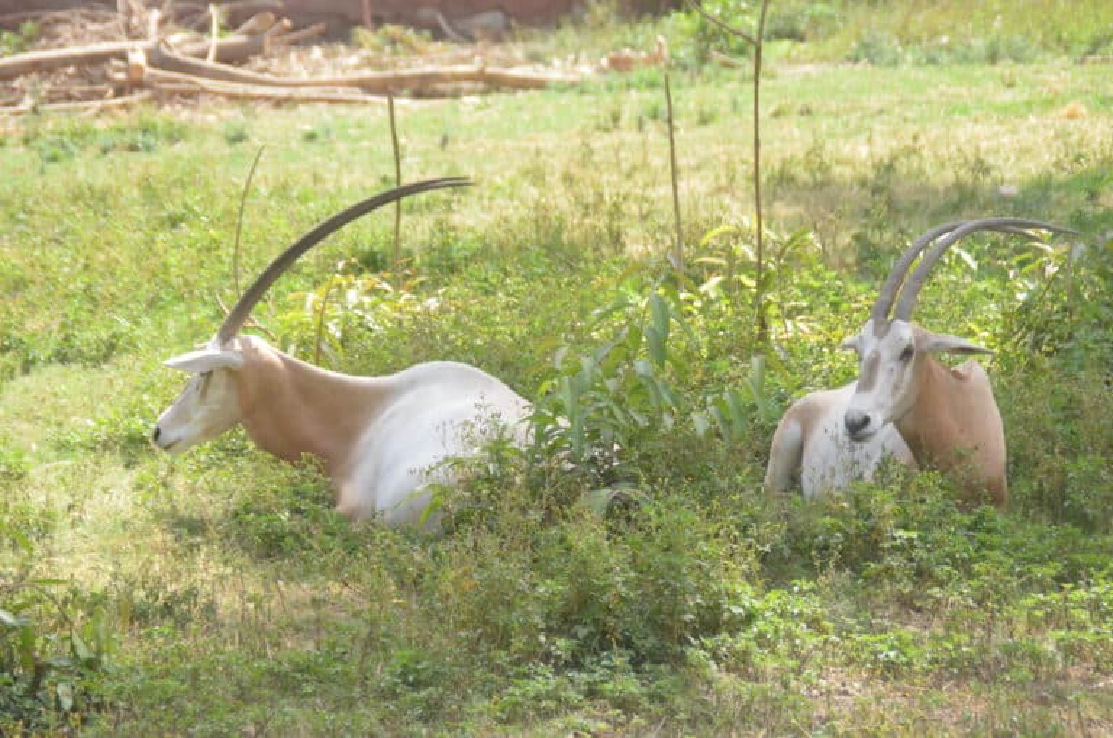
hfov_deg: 9.2
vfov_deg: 6.1
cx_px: 556
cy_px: 369
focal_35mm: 225
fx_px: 6943
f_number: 9
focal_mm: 150
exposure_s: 1/4000
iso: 5000
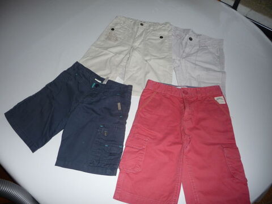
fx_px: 220
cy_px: 102
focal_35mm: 28
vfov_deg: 49.7
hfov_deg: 63.4
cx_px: 136
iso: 100
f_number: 3.3
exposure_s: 1/30
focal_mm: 4.7
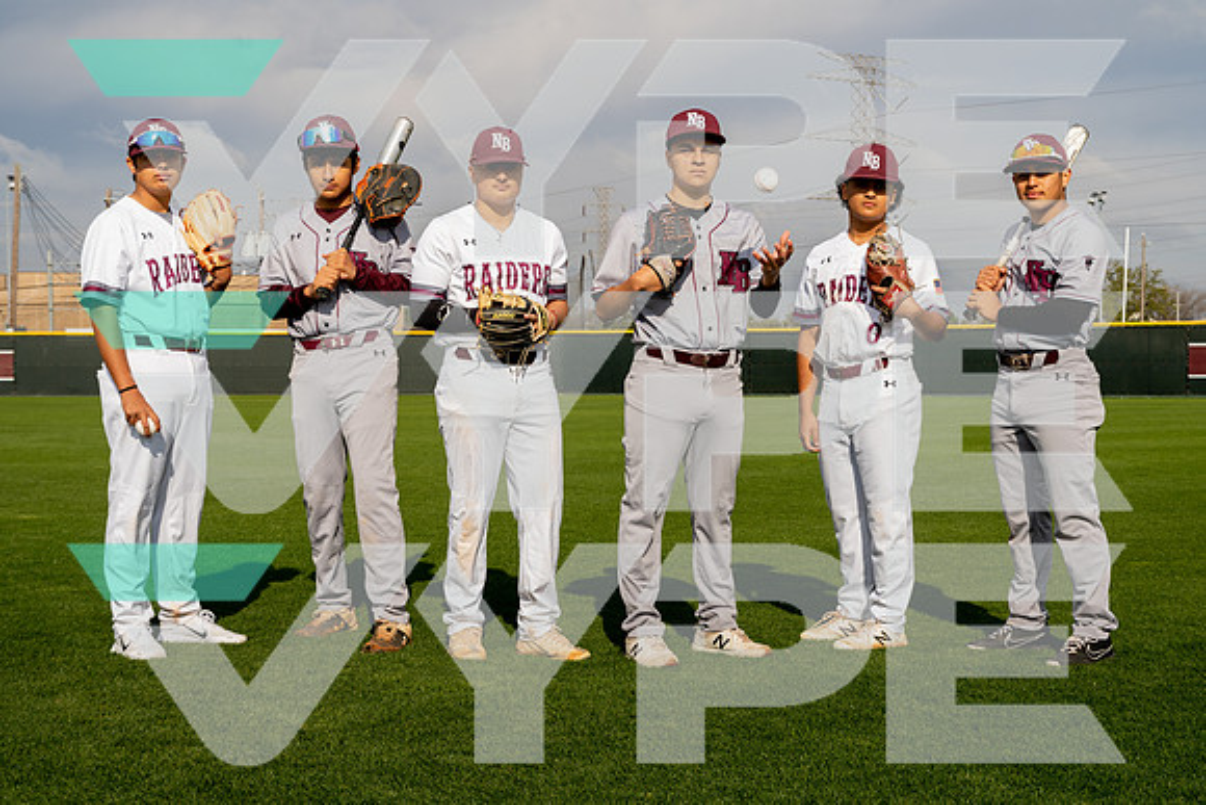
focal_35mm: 54
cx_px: 614
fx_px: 1813
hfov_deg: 36.8
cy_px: 409
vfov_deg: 25.0
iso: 100
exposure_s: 1/250
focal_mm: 53
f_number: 8
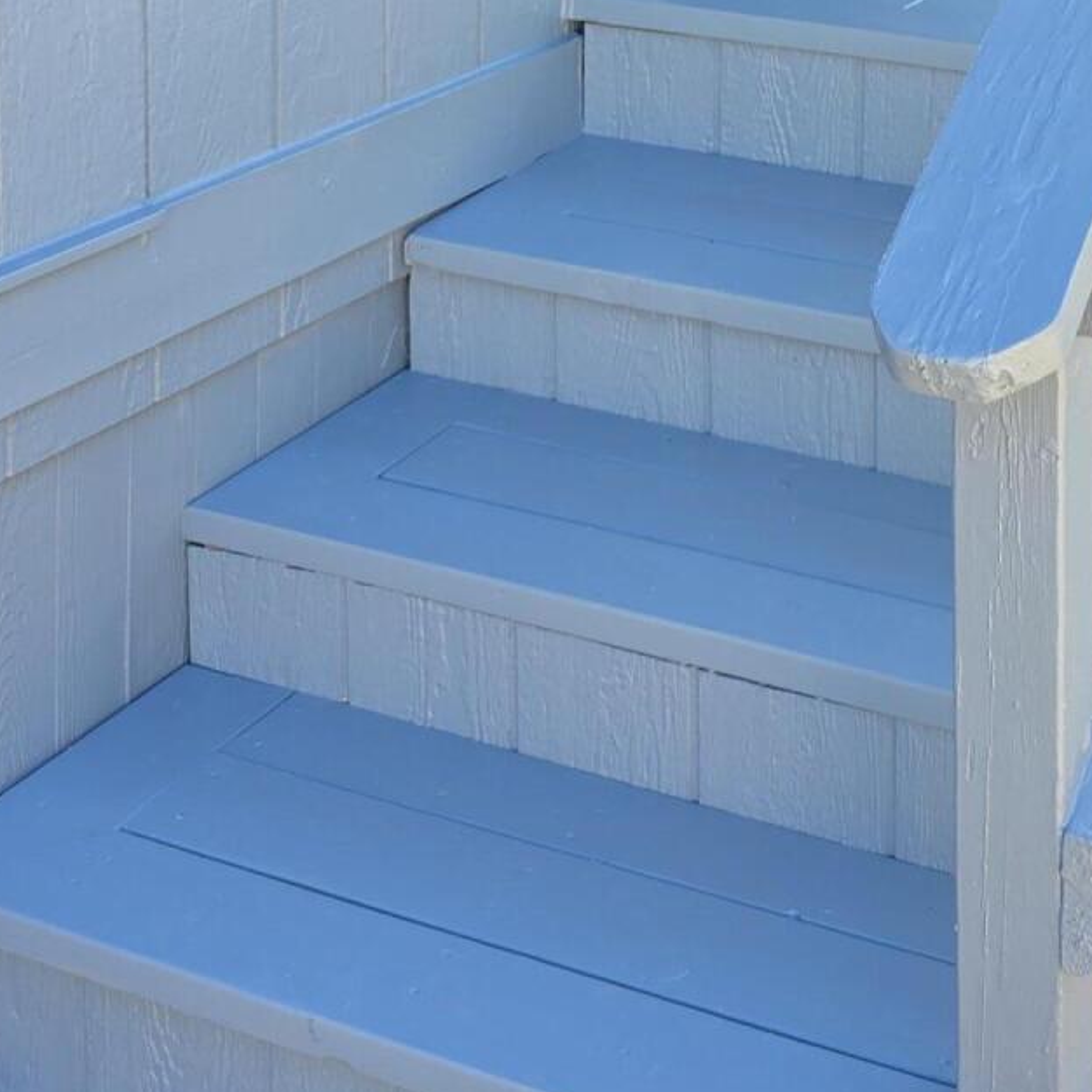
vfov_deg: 23.4
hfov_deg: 26.1
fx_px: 2320
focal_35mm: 65
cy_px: -335
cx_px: 850
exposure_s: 1/180
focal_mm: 6.3
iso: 32
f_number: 1.7
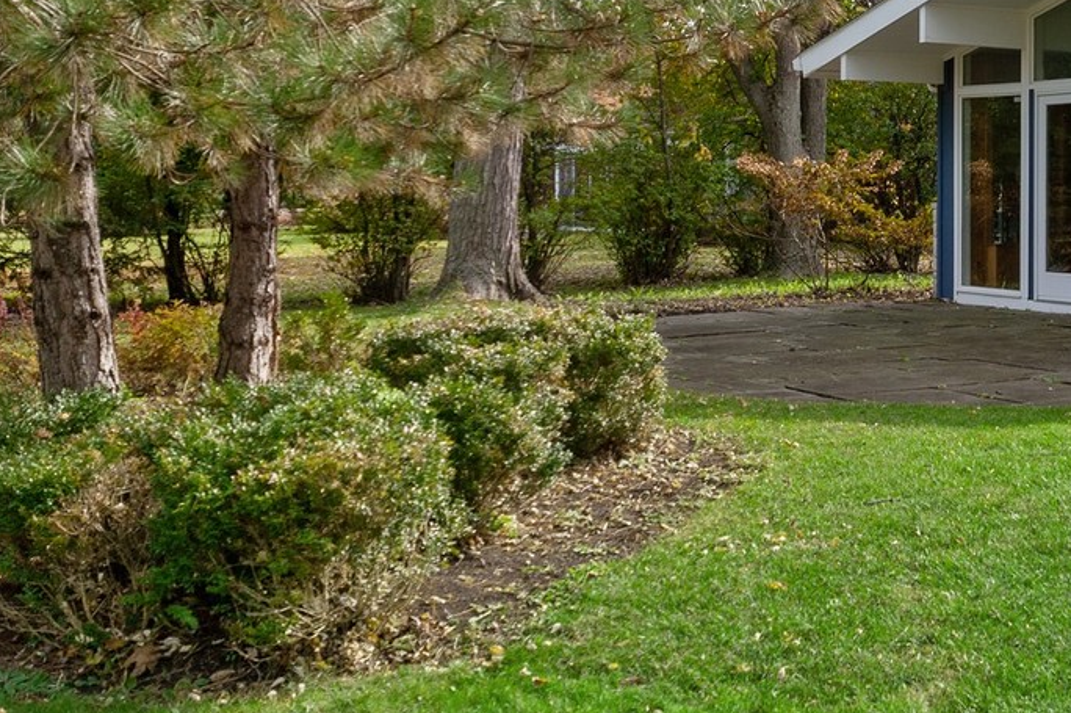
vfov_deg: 22.8
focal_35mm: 57
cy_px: 5
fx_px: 1694
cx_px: 1007
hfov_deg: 32.9
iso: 200
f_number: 8
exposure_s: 1/200
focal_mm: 24
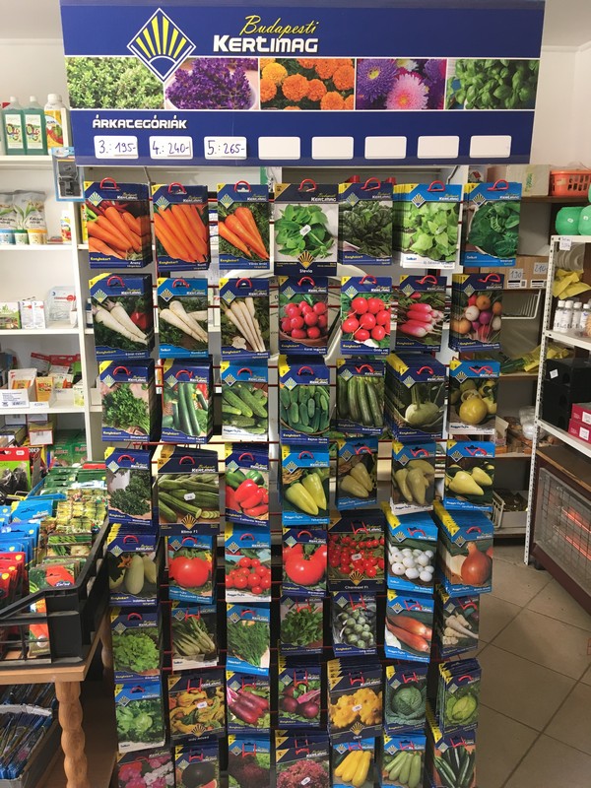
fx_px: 660
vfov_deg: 61.7
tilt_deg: -13.0
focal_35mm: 29
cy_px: 394
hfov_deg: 48.2
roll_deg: +1.2
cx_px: 296
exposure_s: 1/33
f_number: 2.2
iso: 100
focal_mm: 4.15
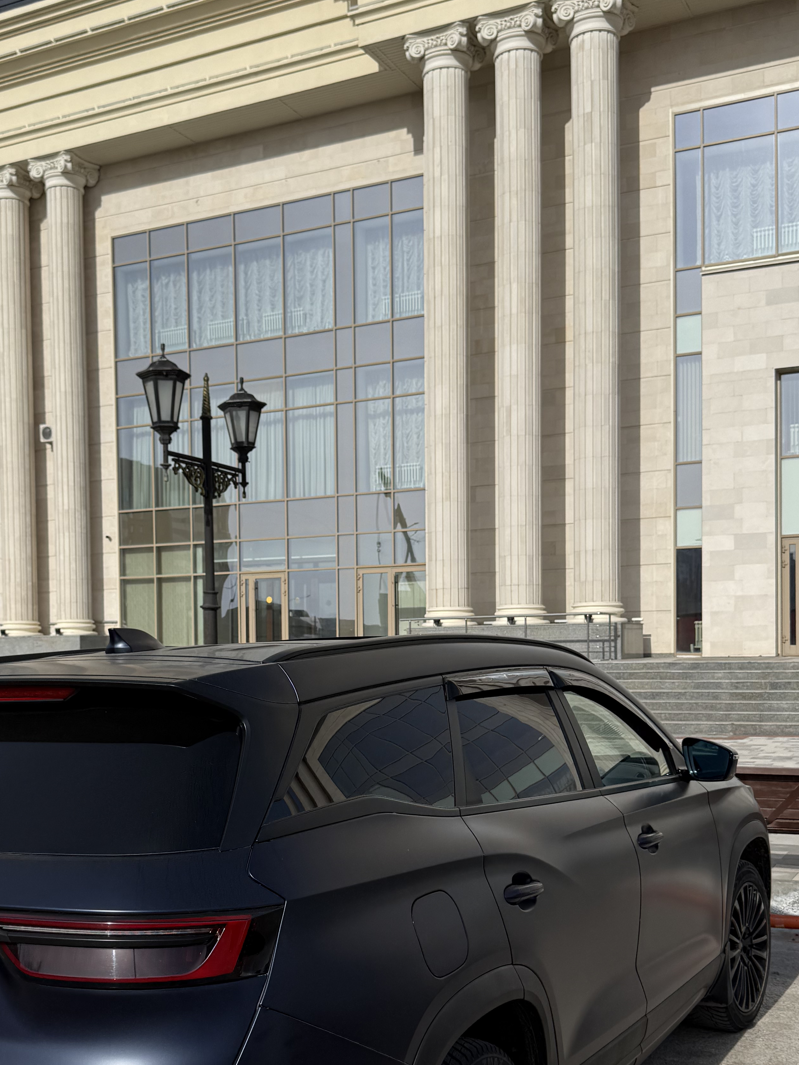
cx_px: 295
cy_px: 667
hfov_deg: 34.9
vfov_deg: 45.4
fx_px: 1262
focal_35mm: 41
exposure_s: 1/8130
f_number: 1.78
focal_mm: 6.76
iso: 80
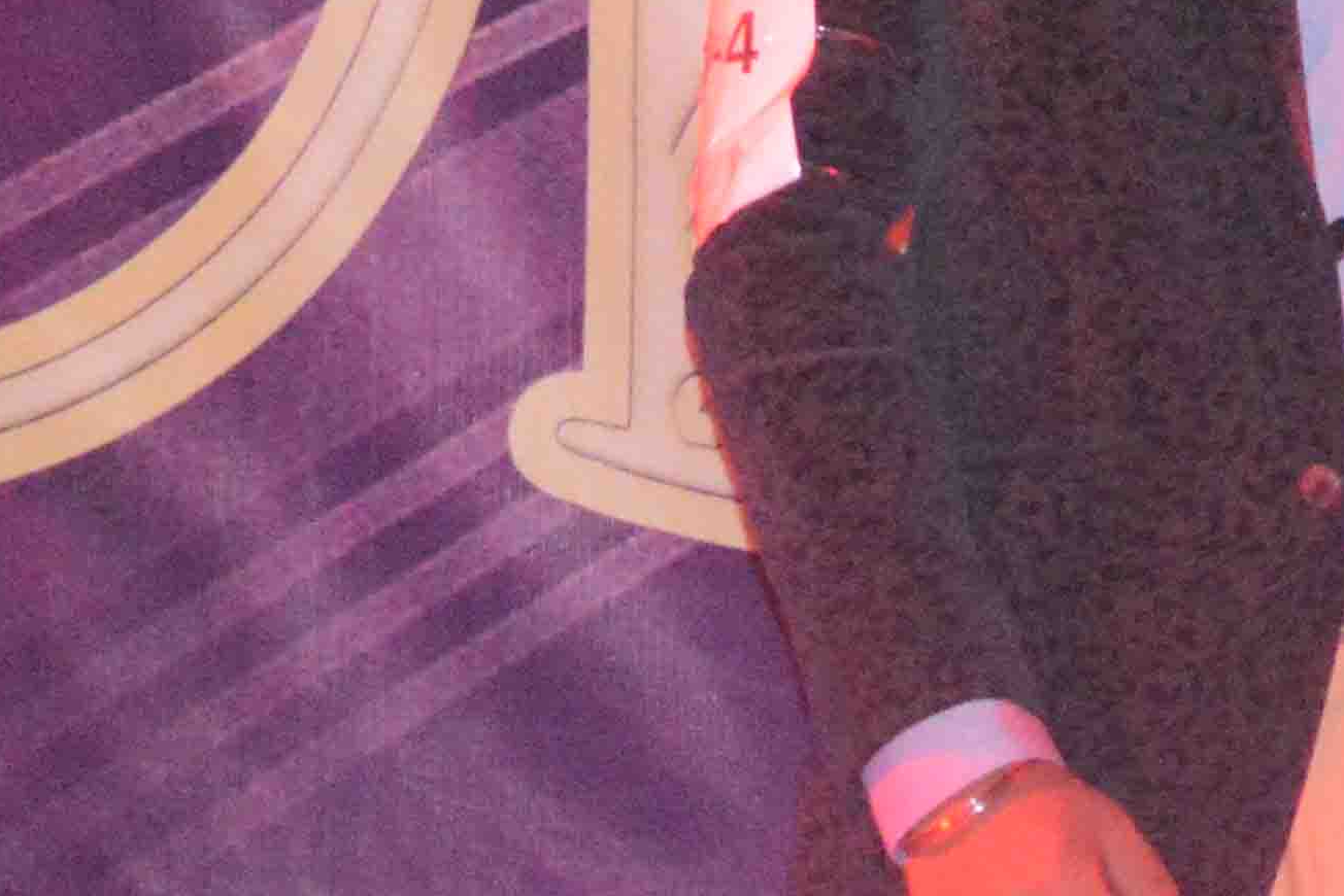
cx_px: 2223
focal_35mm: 759
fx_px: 28340
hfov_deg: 2.7
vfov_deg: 1.8
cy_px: -454
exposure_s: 1/200
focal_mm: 110
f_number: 4.8
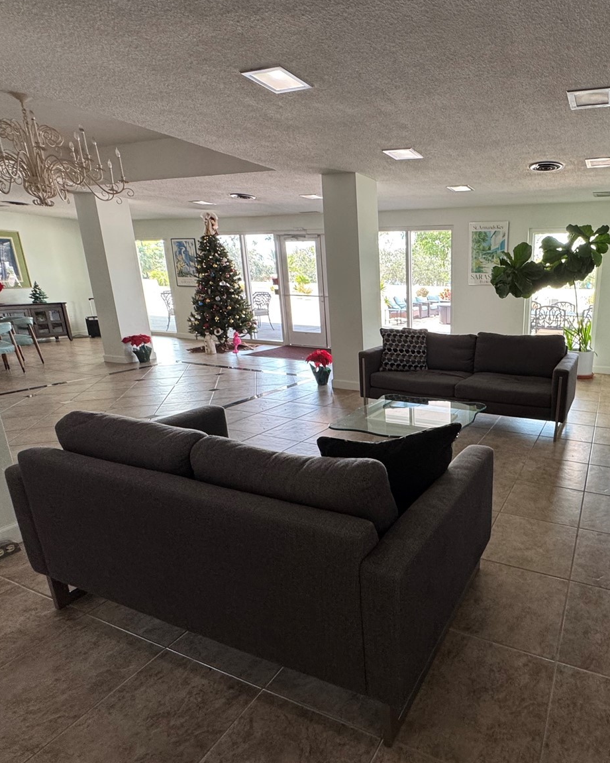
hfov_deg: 66.1
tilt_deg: -15.3
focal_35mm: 19
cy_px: 391
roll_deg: -1.6
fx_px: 429
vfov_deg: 83.3
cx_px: 464
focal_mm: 2.22
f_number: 2.2
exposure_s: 1/120
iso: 200
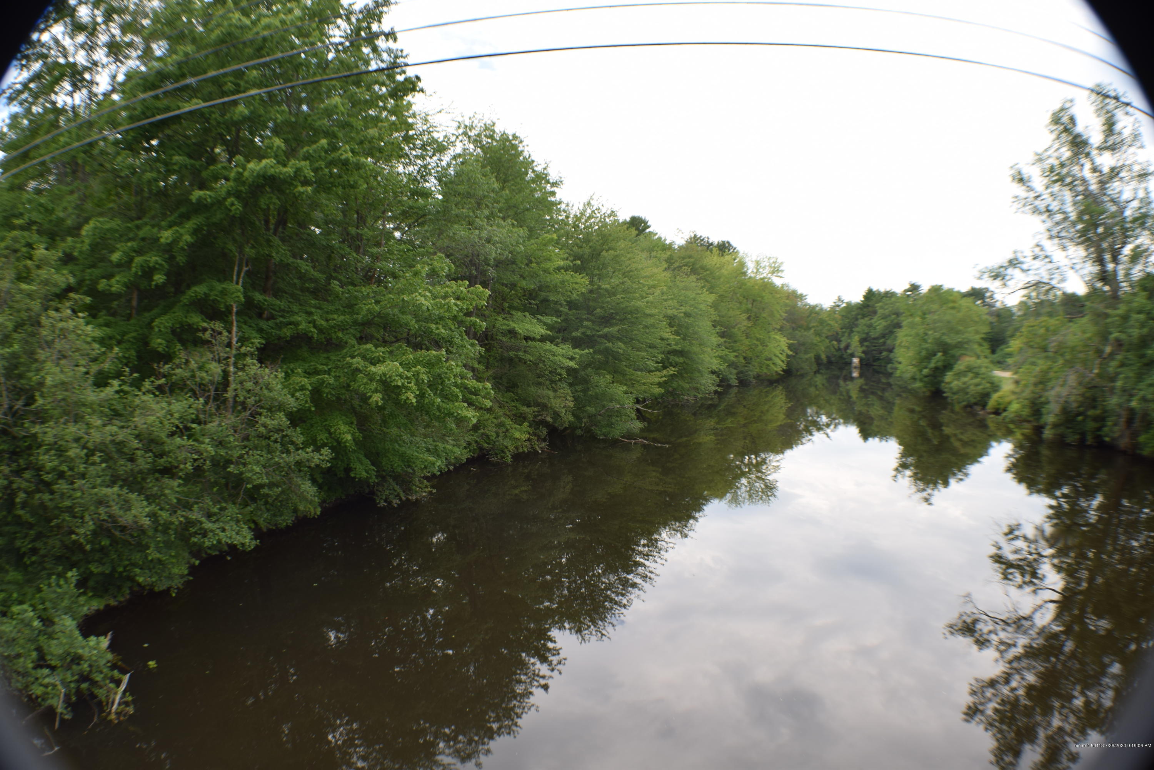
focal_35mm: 33
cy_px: 385
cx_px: 577
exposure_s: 1/125
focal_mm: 22
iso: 100
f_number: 5.6
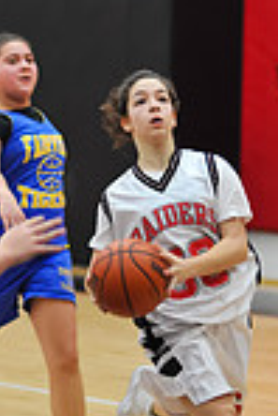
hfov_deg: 5.3
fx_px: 2981
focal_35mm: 258
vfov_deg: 8.0
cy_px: 287
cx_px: 147
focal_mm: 85
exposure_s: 1/500
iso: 1100
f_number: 2
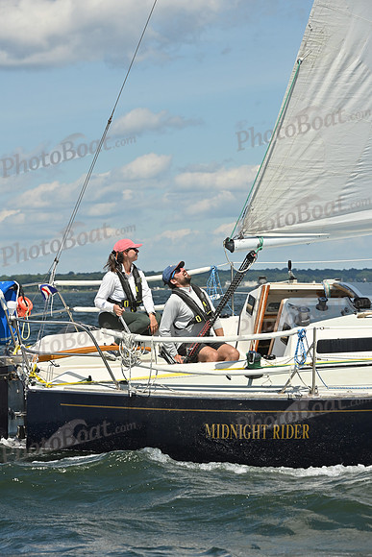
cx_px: 186
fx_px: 2014
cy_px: 278
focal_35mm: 130
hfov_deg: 10.6
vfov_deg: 15.8
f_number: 10
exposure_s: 1/1250
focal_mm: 130
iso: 250
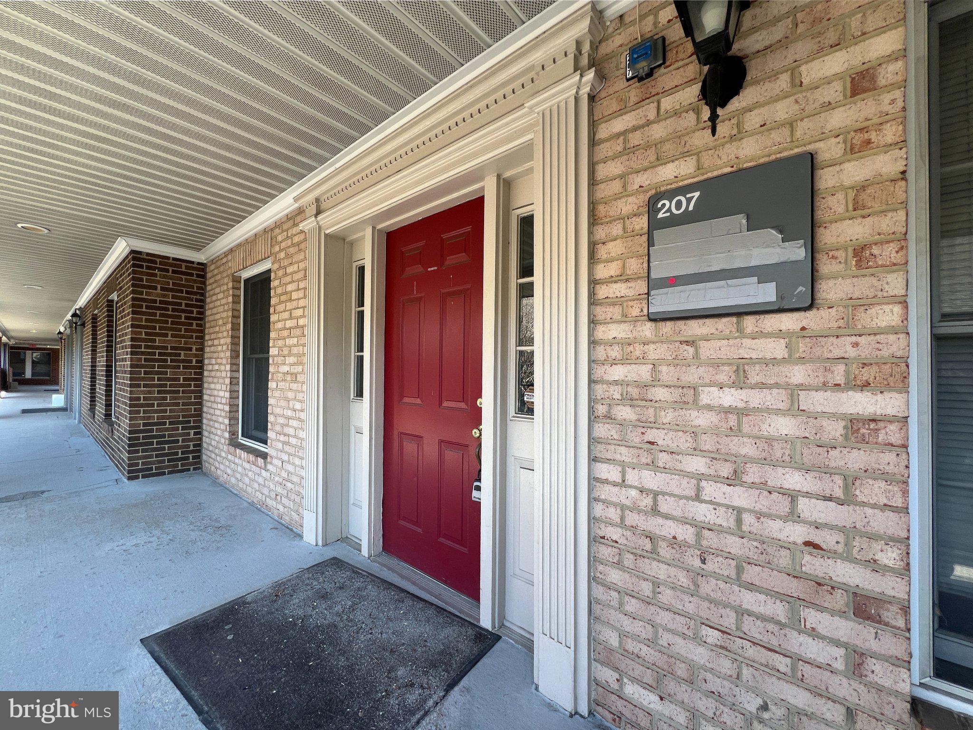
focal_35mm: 13
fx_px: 365
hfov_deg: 106.2
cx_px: 486
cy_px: 365
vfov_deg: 89.9
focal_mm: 1.57
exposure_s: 1/99
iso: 40
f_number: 1.8
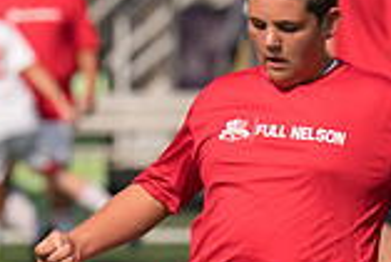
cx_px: 228
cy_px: 273
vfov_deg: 1.5
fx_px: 10023
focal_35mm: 922
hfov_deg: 2.2
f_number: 3.5
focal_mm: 173
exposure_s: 1/2000
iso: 100
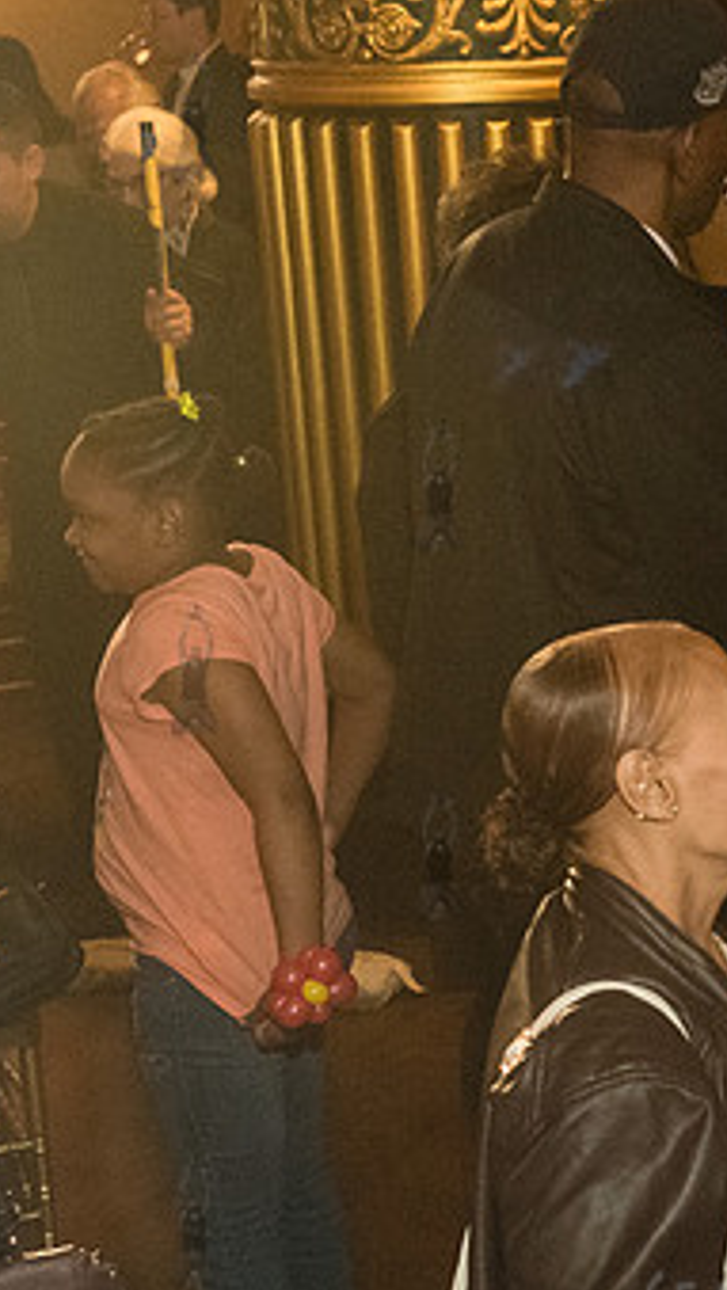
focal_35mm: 86
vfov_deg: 24.7
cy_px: 745
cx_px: 1036
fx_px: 2944
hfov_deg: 13.4
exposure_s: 1/200
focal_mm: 35
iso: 6400
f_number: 4.5
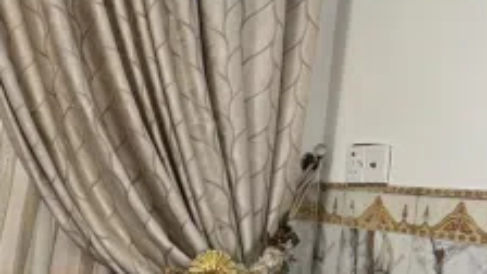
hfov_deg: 24.0
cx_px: -89
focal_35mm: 81
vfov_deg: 14.1
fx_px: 1046
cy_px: 387
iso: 80
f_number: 1.5
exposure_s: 1/50
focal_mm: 5.7
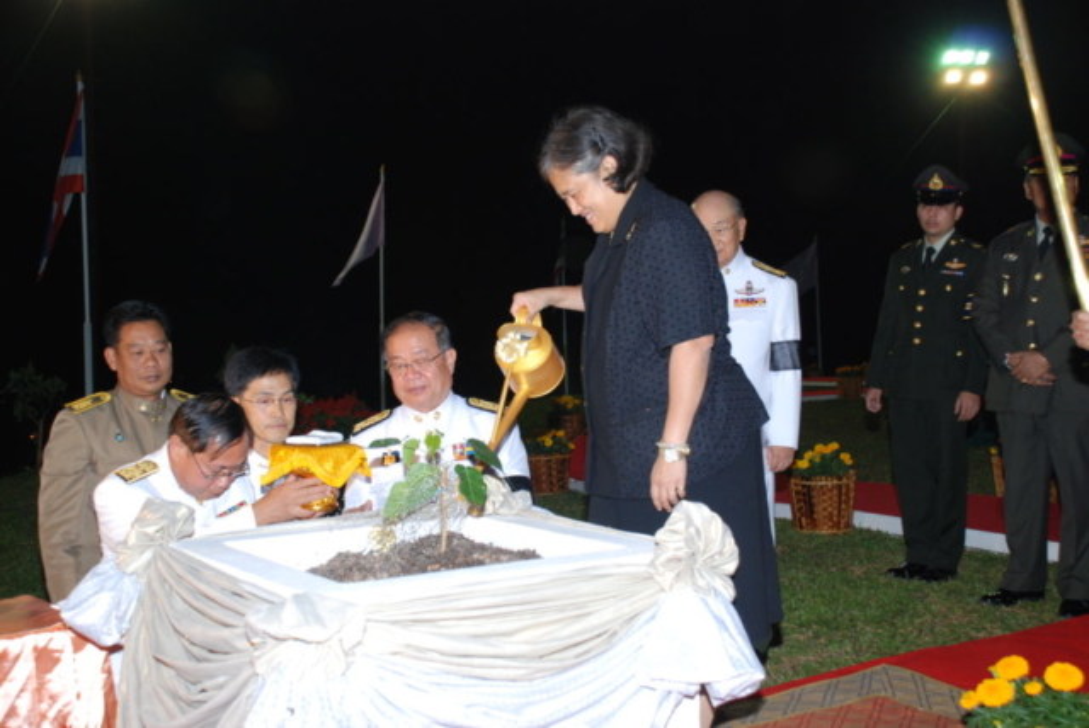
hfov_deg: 41.1
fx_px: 1453
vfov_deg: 28.1
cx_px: 544
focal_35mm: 48
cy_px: 364
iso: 400
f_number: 4.2
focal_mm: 32
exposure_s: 1/50
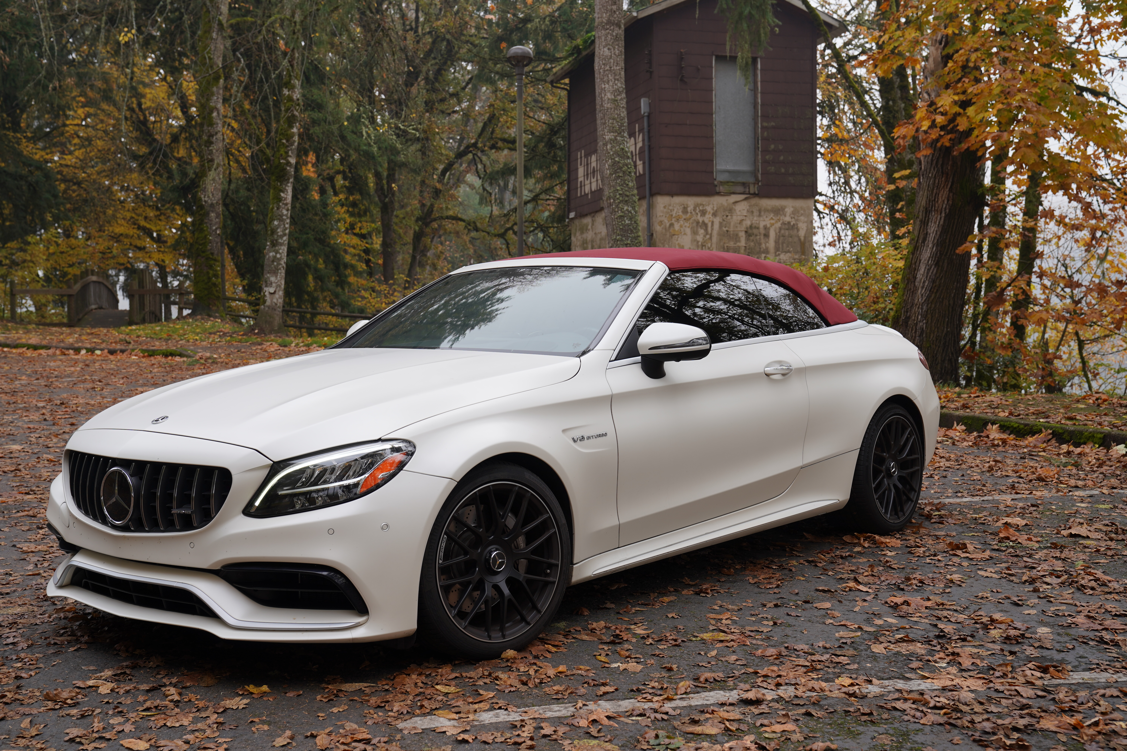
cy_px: 376
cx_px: 564
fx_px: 1346
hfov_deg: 45.4
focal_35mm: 43
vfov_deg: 31.2
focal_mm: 43
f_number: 5.6
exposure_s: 1/125
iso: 100
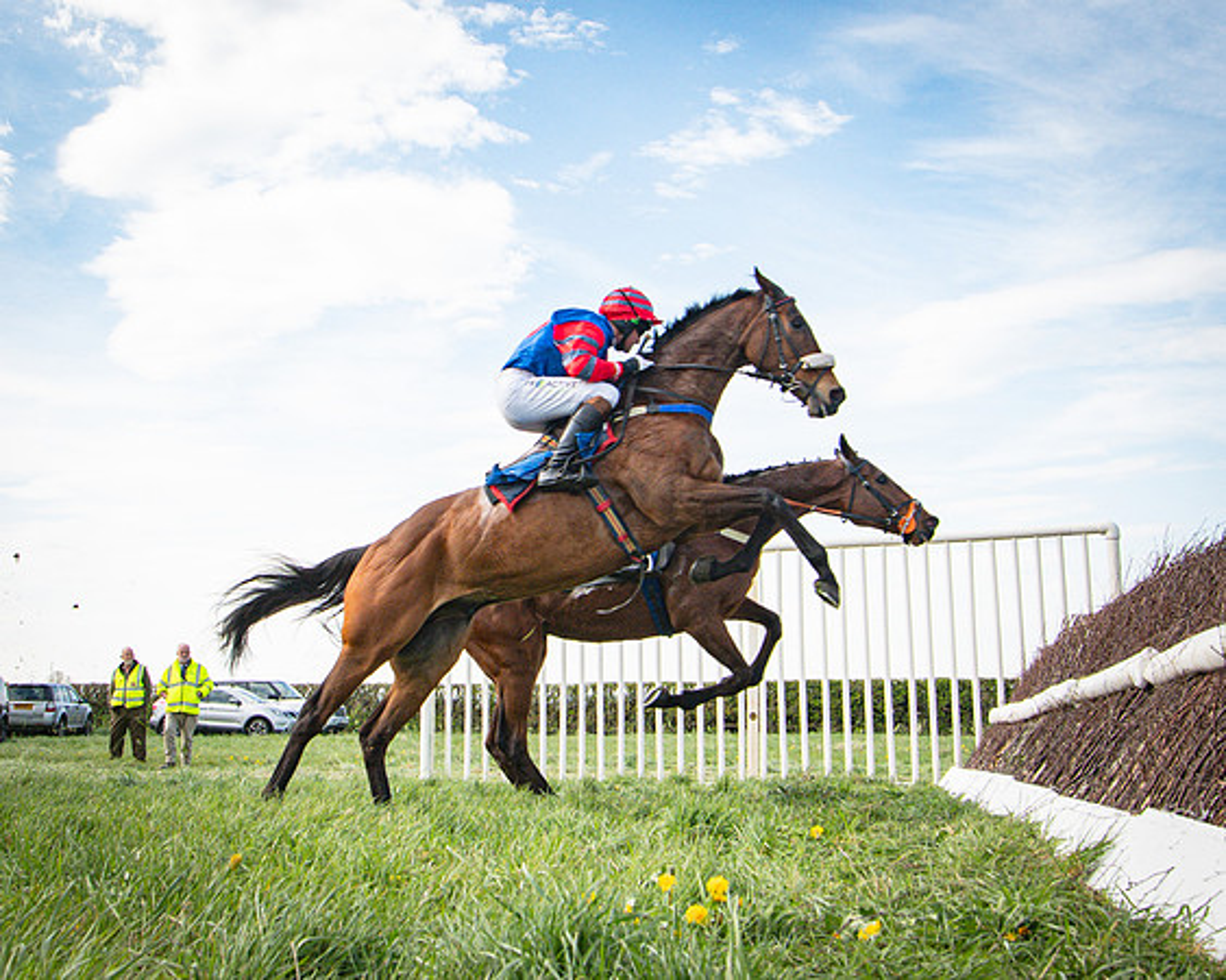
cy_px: 433
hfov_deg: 44.6
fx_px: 1490
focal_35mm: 41
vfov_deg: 36.4
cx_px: 505
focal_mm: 20
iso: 800
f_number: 8
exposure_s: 1/1100
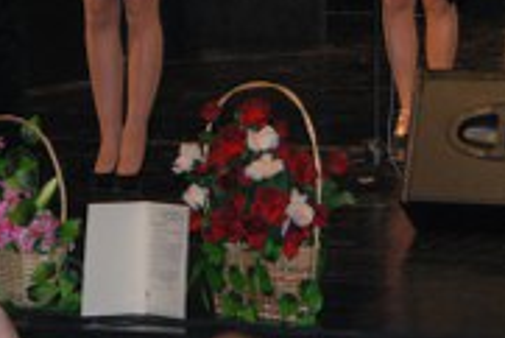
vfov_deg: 4.4
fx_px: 4338
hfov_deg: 6.7
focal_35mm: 309
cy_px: -173
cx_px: 335
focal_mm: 62
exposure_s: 1/60
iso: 800
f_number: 7.1
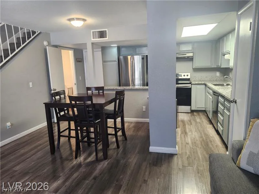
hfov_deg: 73.9
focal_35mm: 23
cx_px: 130
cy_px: 97
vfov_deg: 58.9
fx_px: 172
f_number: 1.8
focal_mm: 5.54
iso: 400
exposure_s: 1/120
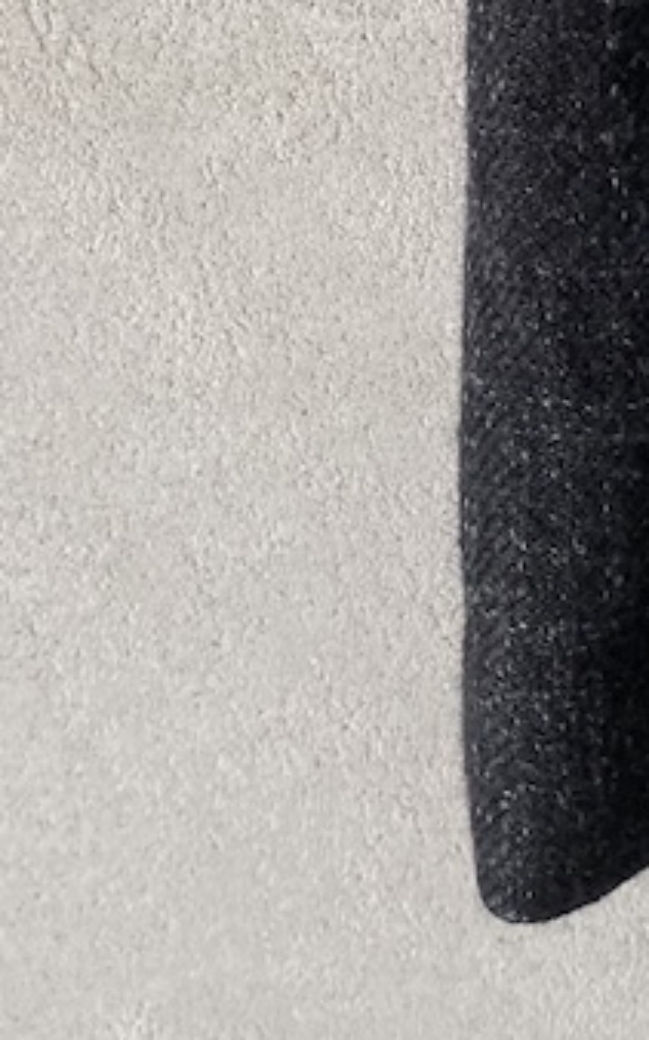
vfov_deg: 22.5
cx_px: 538
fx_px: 2464
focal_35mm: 87
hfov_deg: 14.9
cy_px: -91
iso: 100
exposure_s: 1/121
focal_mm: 4.25
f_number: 1.8
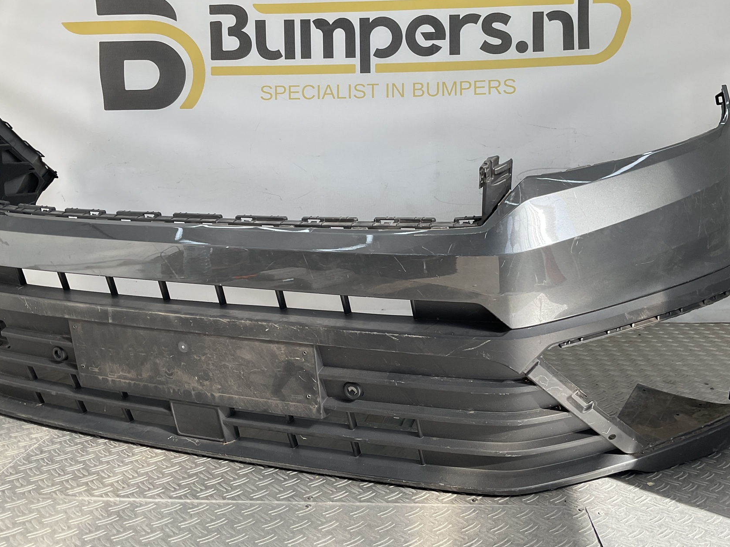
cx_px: 387
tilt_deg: -8.5
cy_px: 241
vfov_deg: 40.6
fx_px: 738
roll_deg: -0.9
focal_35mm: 35
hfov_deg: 52.6
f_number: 1.8
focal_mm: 3
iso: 16
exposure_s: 1/333
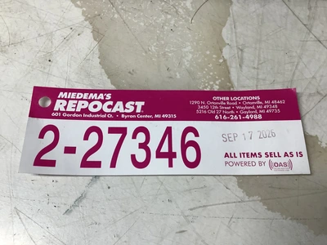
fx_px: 293
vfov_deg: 45.4
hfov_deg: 58.4
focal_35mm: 31
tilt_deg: -69.5
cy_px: 122
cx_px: 164
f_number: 2.4
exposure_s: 1/120
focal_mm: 3.3
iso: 80
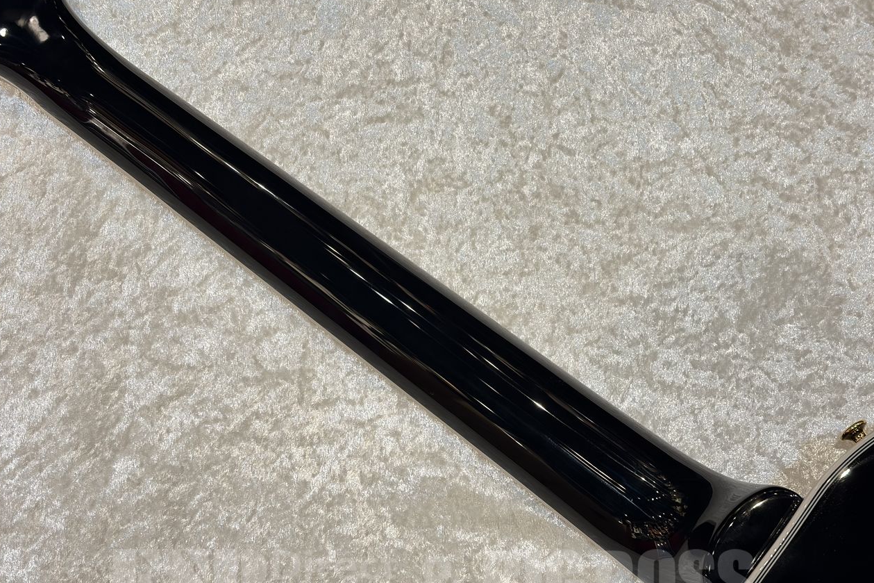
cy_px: 305
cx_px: 435
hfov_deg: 36.3
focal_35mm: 55
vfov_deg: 24.6
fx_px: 1335
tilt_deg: -65.7
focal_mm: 5.96
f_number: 1.6
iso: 64
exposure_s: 1/60
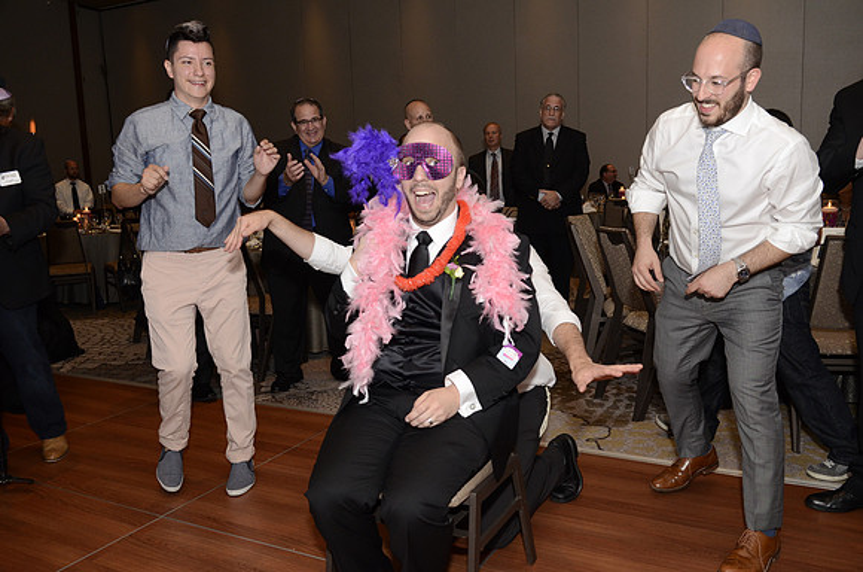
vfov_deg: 43.4
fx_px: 718
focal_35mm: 30
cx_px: 432
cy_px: 286
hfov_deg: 62.0
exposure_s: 1/160
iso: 800
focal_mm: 20
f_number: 4.5
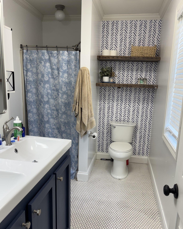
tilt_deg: -11.6
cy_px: 127
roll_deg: -3.3
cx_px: 95
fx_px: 203
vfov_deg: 58.6
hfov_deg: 48.5
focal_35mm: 30
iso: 64
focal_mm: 5.96
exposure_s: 1/120
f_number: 1.6
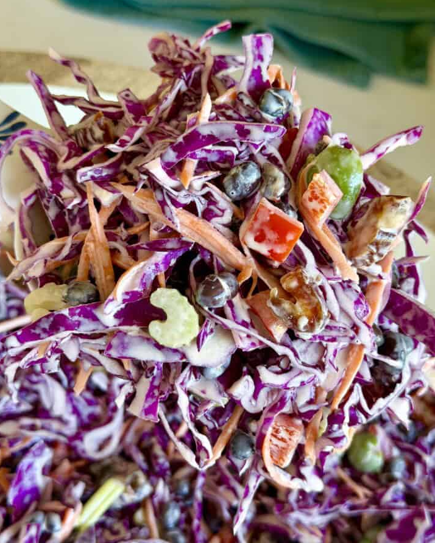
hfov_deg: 29.7
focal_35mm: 51
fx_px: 820
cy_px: 264
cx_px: 218
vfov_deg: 36.6
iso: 100
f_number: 1.8
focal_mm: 6.8
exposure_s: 1/68
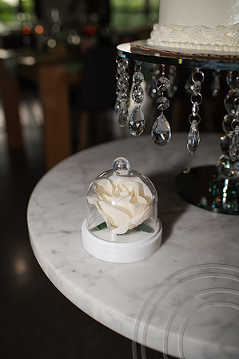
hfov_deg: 37.8
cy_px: 180
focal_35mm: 35
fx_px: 349
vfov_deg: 54.5
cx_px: 120
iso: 100
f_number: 3.2
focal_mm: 35
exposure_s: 1/200
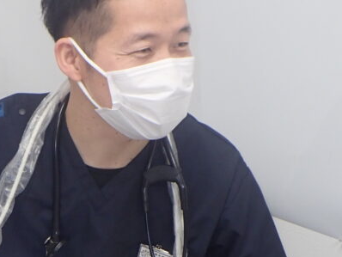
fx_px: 890
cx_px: -9
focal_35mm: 90
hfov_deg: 21.0
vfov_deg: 16.4
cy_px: 193
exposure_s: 1/60
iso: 200
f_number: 2.6
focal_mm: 6.42
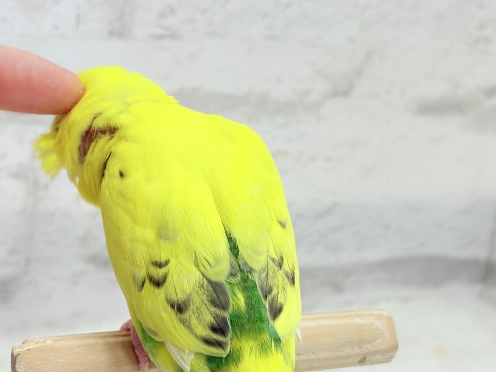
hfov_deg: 31.2
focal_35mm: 62
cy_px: 169
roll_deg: -4.3
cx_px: 240
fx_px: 889
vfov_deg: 23.7
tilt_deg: -15.6
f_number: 1.6
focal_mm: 5.96
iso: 64
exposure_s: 1/100
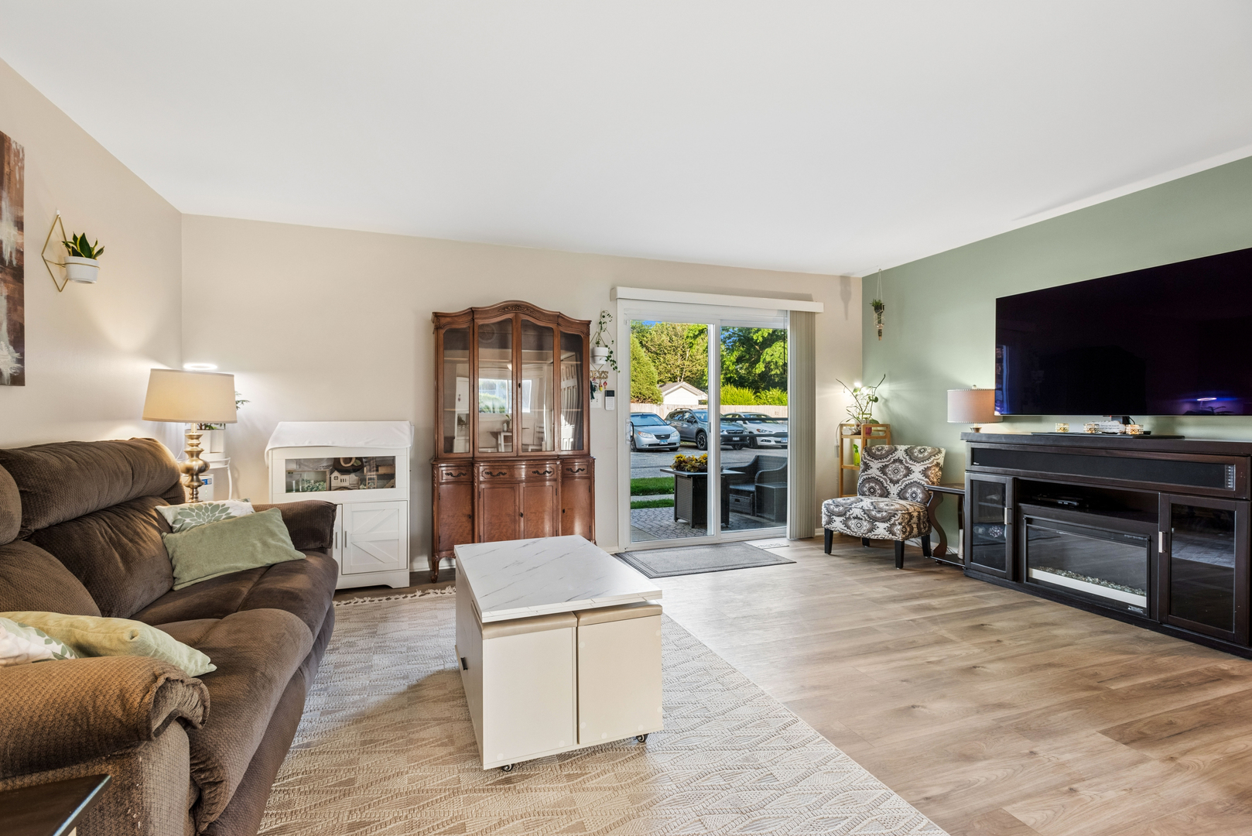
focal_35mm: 17
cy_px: 418
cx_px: 626
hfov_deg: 93.3
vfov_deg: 70.5
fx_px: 591
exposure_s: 1/50
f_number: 8
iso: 800
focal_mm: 17
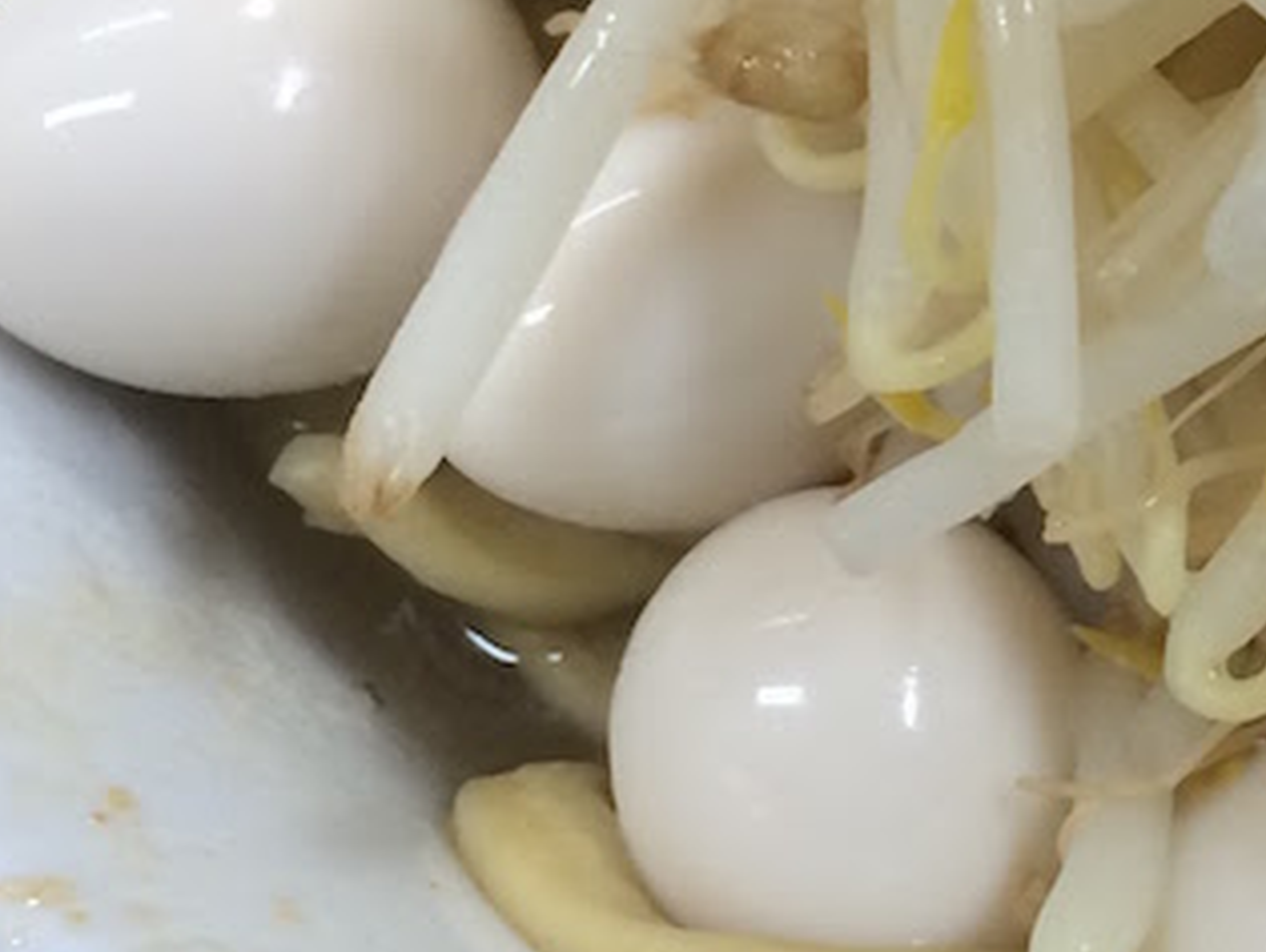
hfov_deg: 16.3
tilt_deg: -57.1
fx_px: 4174
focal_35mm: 114
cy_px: -100
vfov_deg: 12.8
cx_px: 1636
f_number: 2.2
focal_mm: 4.15
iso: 100
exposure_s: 1/33
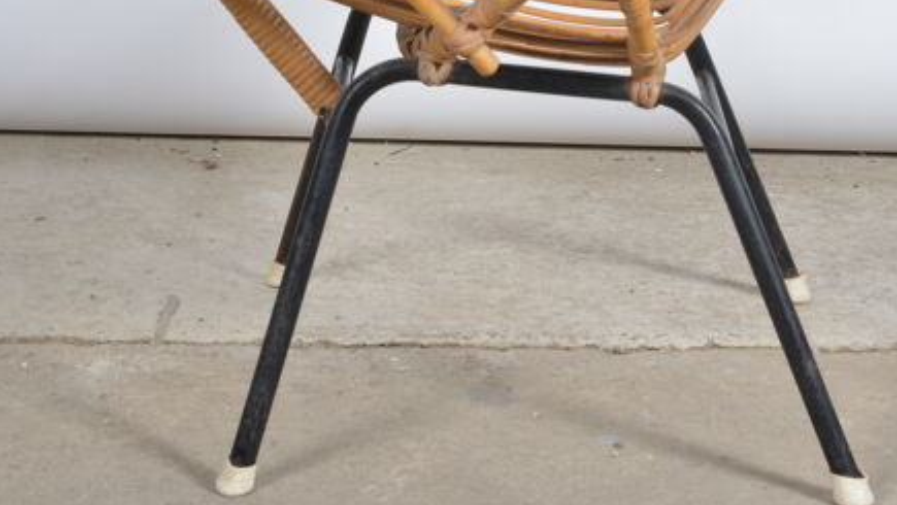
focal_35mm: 108
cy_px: 129
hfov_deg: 19.8
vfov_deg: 11.2
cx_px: 577
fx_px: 2570
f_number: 11
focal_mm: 50
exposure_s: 1/125
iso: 100
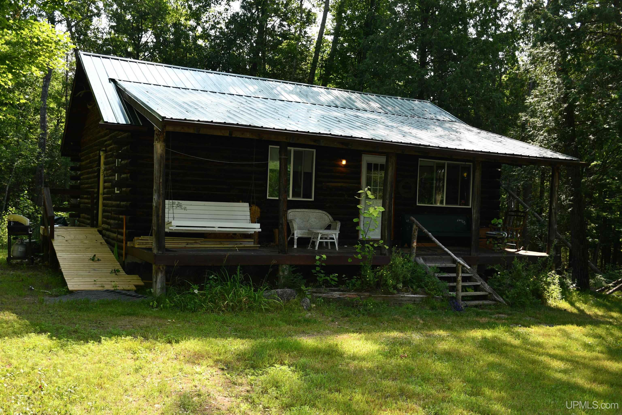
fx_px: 622
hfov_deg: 53.1
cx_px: 311
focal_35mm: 36
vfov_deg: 36.9
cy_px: 208
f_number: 4
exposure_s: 1/250
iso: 100
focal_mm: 24
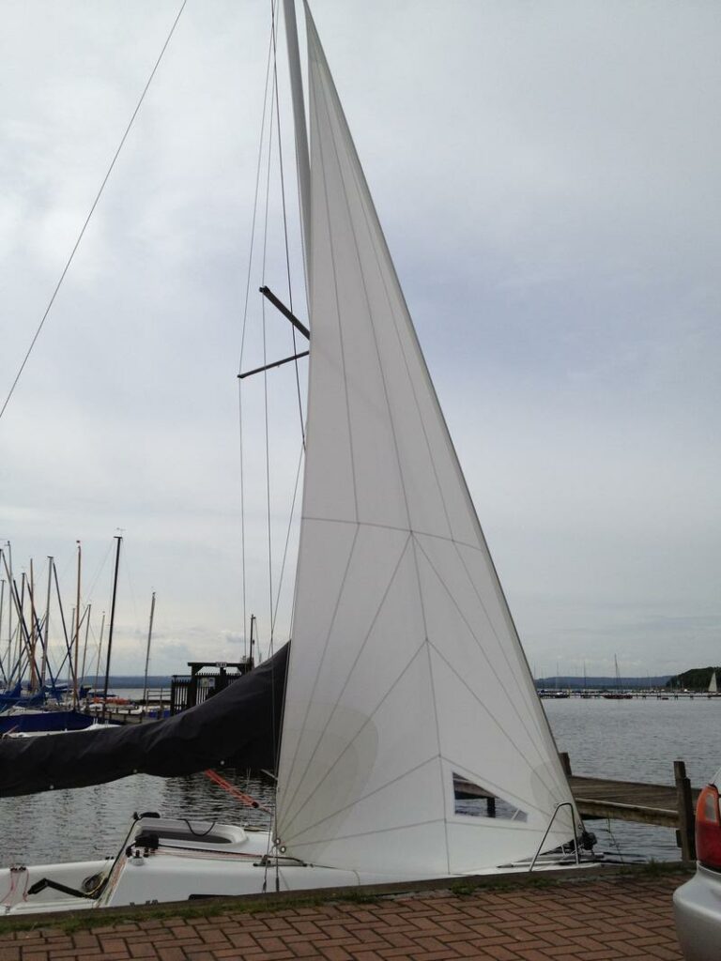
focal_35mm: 35
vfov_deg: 52.6
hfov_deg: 40.7
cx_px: 360
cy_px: 480
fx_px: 972
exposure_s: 1/4255
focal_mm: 4.28
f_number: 2.4
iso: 64
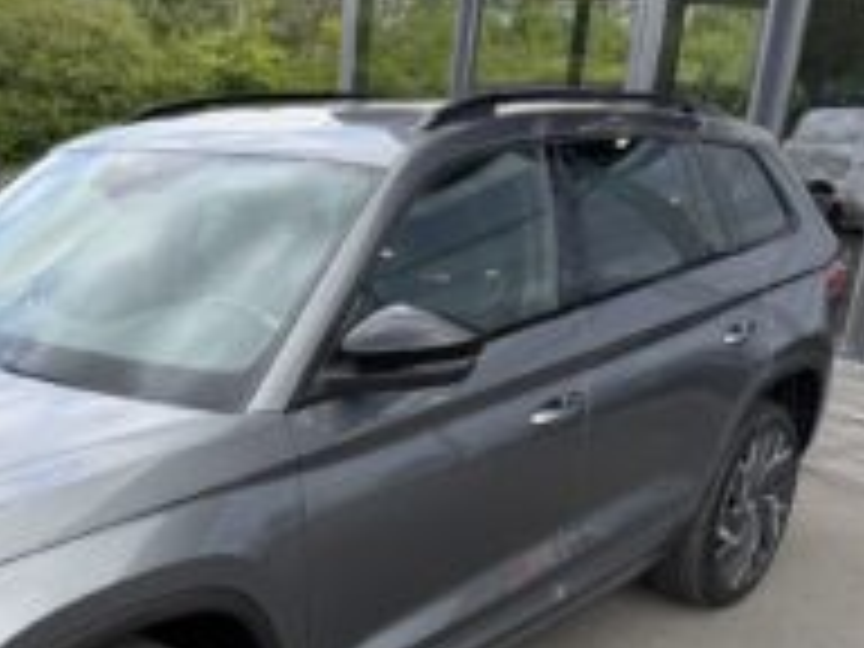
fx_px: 1123
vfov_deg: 31.4
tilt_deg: -20.5
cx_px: 144
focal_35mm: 45
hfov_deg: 40.0
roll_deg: -0.8
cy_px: 518
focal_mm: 6.76
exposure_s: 1/1106
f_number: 1.78
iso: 80
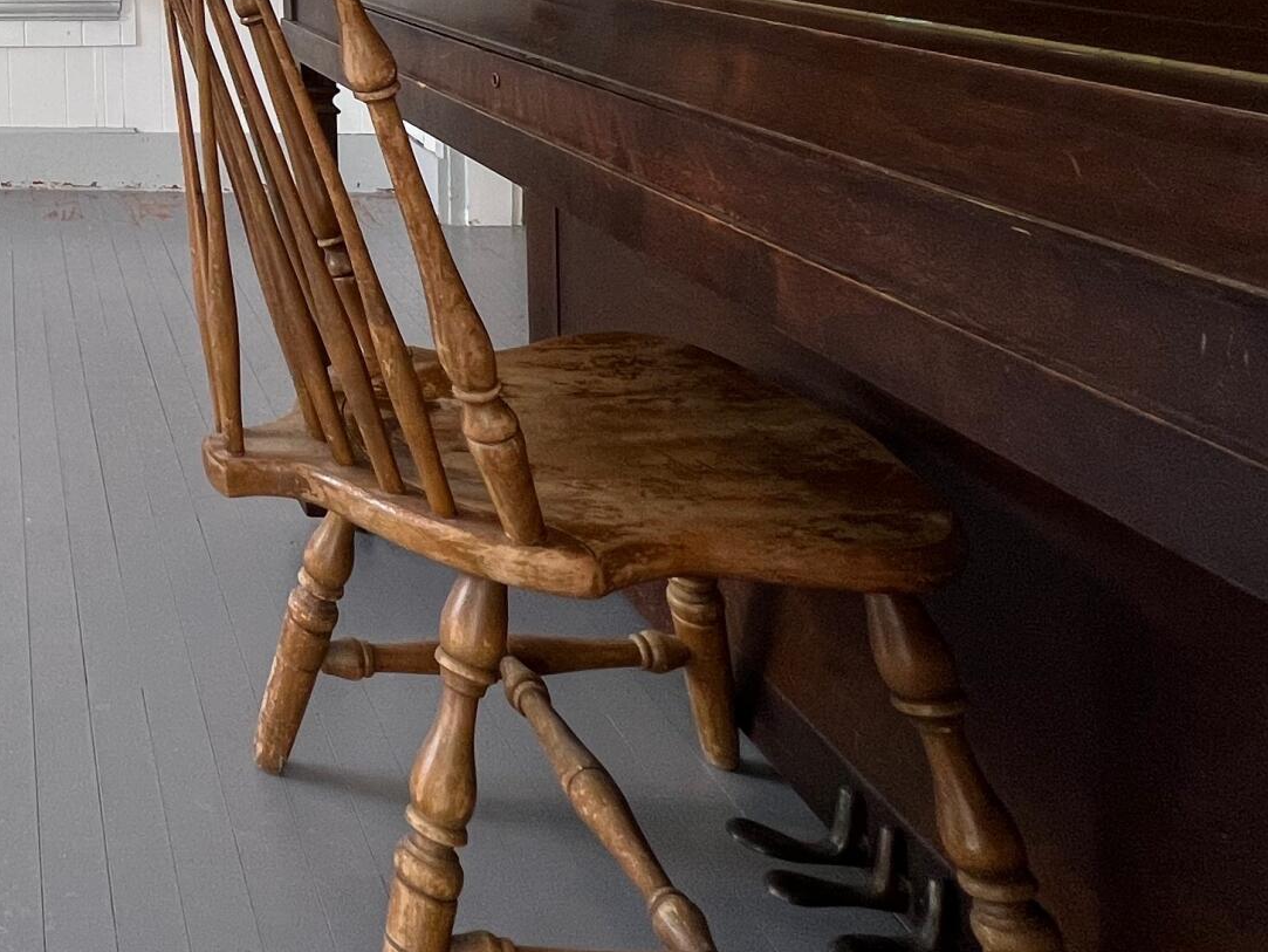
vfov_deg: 34.4
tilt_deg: -1.4
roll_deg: +2.0
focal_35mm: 36
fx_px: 1319
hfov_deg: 39.5
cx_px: -197
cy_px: -91
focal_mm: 1.57
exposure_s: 1/120
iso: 80
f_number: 1.8
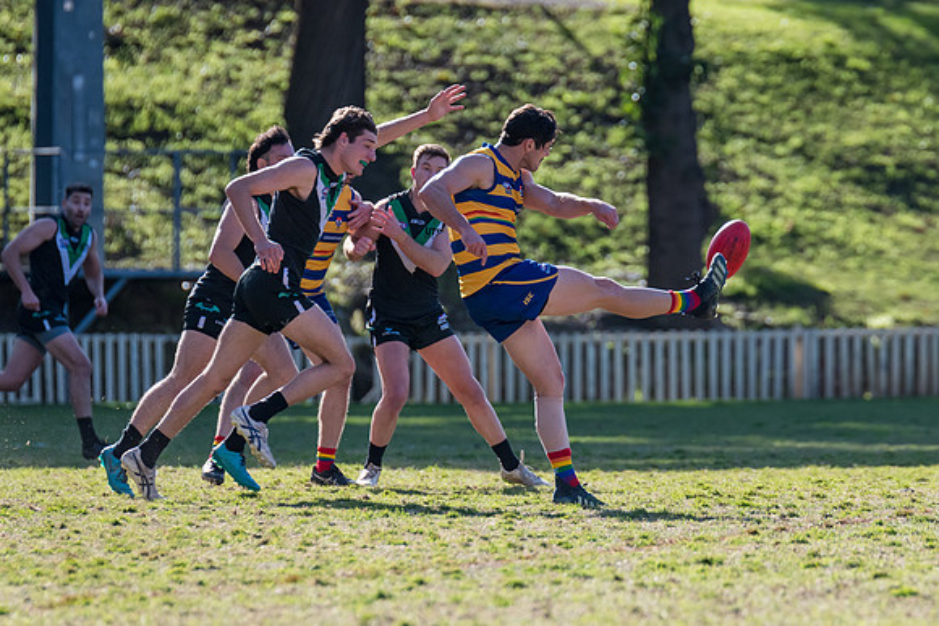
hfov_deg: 3.7
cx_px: 605
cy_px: 288
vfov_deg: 2.5
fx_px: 14498
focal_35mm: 556
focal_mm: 420
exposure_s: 1/1600
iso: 640
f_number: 5.6
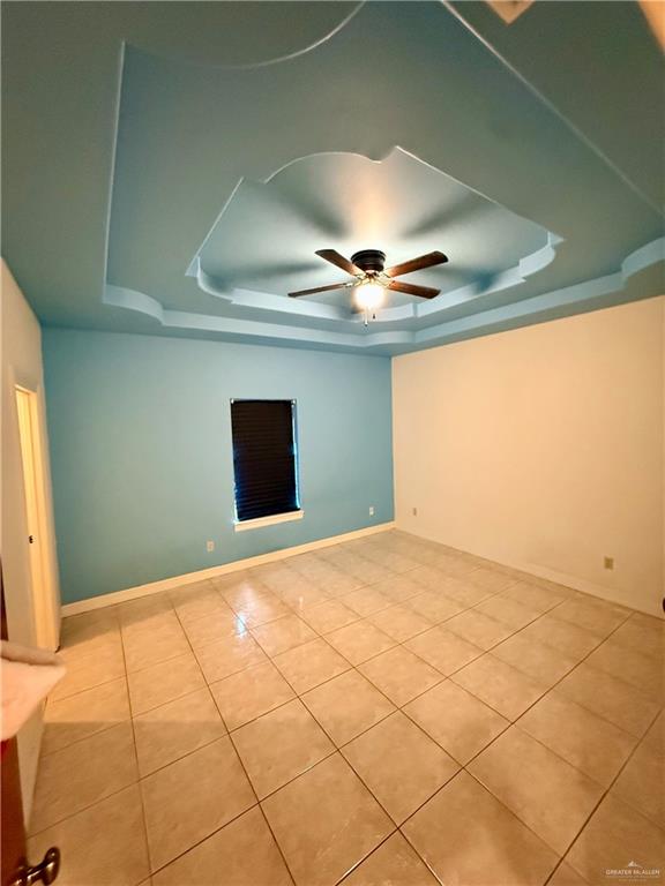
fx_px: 359
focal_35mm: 14
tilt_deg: -2.3
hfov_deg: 85.7
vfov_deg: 102.1
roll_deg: +1.2
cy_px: 443
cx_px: 332
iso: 1250
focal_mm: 2.22
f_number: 2.2
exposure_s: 1/60
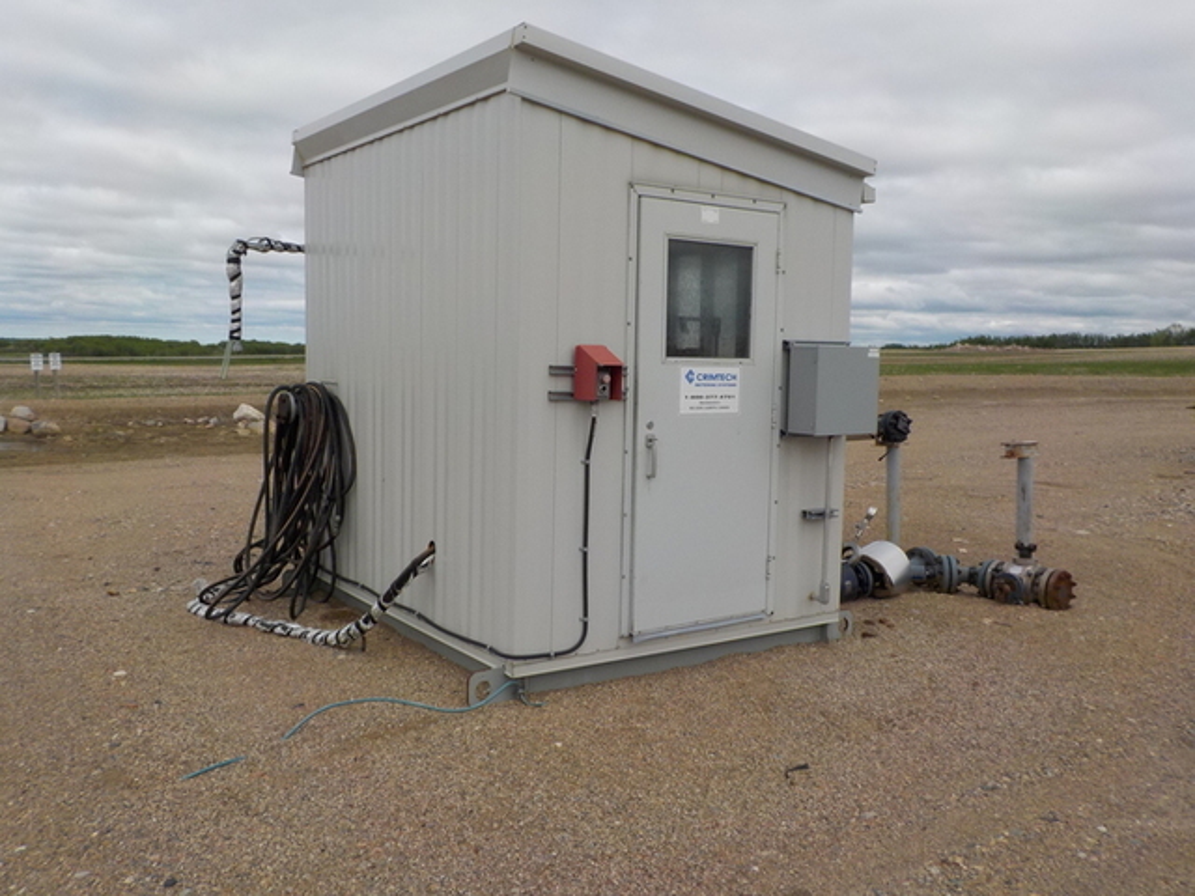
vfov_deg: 46.8
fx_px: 1036
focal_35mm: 30
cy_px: 448
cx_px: 598
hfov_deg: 60.0
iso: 125
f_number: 3.3
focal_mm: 4.1
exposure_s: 1/2000
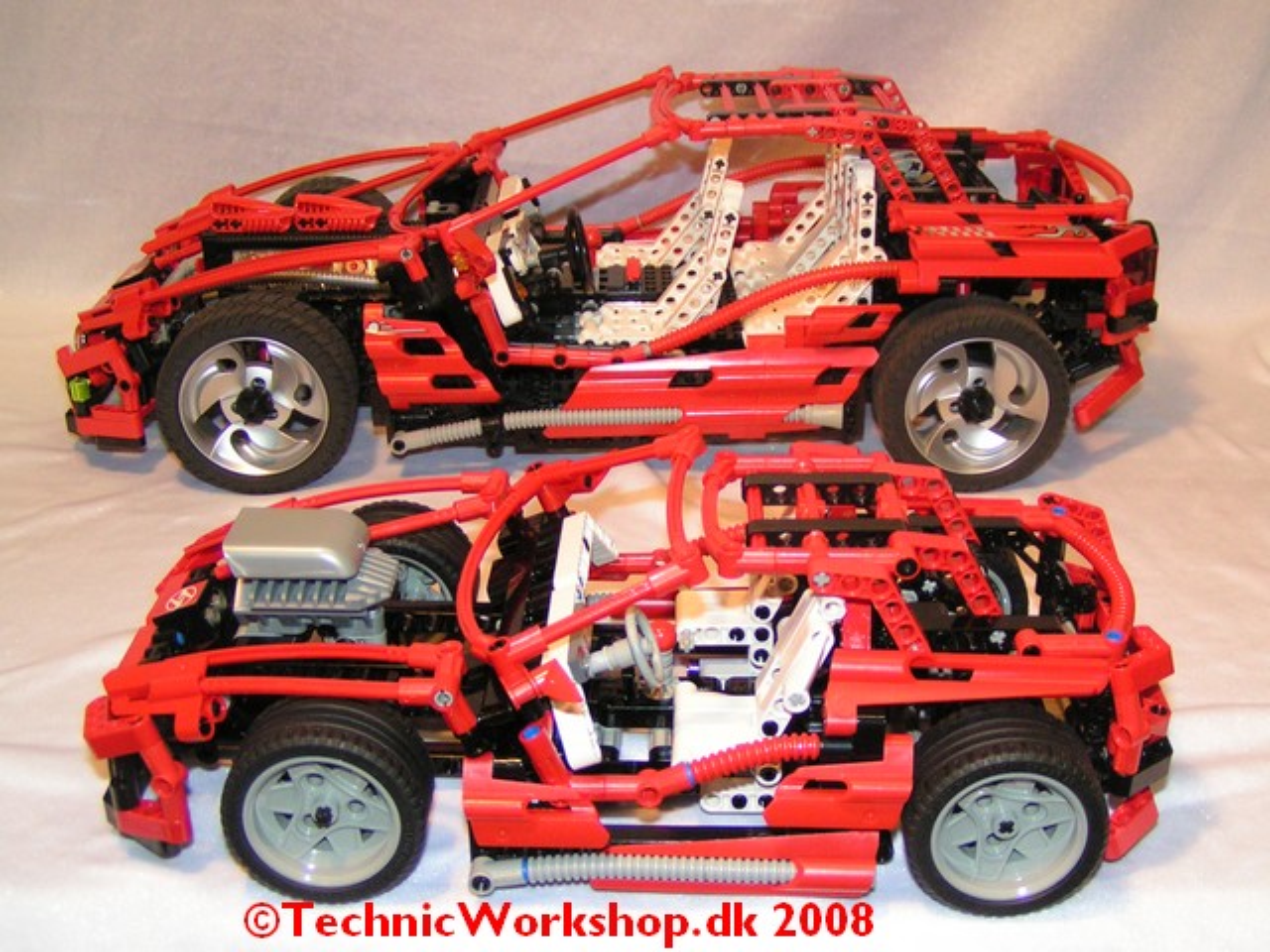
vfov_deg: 37.7
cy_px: 476
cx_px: 635
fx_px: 1394
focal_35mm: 38
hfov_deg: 49.0
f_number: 2.8
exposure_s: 1/40
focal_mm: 5.8
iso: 200
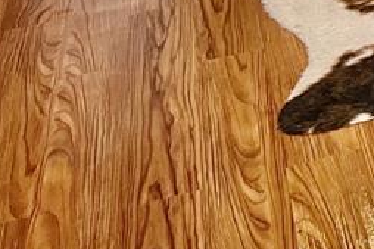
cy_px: -256
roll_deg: +1.2
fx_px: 1132
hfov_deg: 15.8
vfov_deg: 11.3
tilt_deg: -14.9
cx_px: 686
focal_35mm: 109
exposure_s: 1/40
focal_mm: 5.7
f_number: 1.5
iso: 500
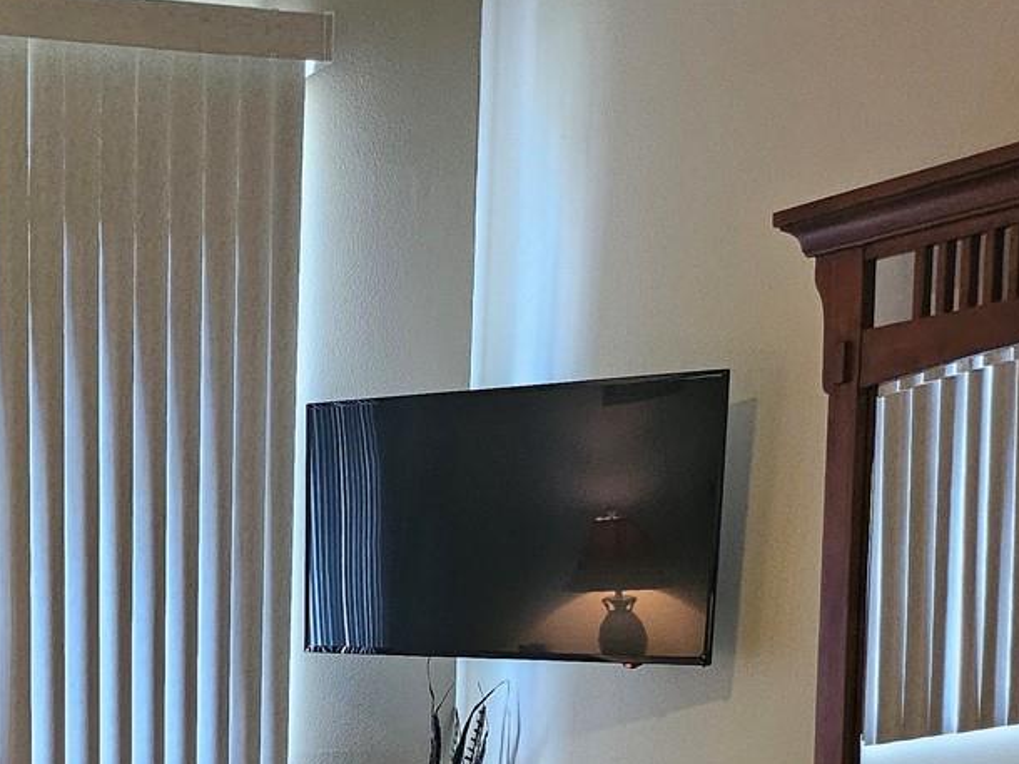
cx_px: -68
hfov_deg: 28.3
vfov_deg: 21.2
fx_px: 1854
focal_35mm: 63
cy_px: 985
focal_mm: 5
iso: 640
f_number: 1.8
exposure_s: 1/60
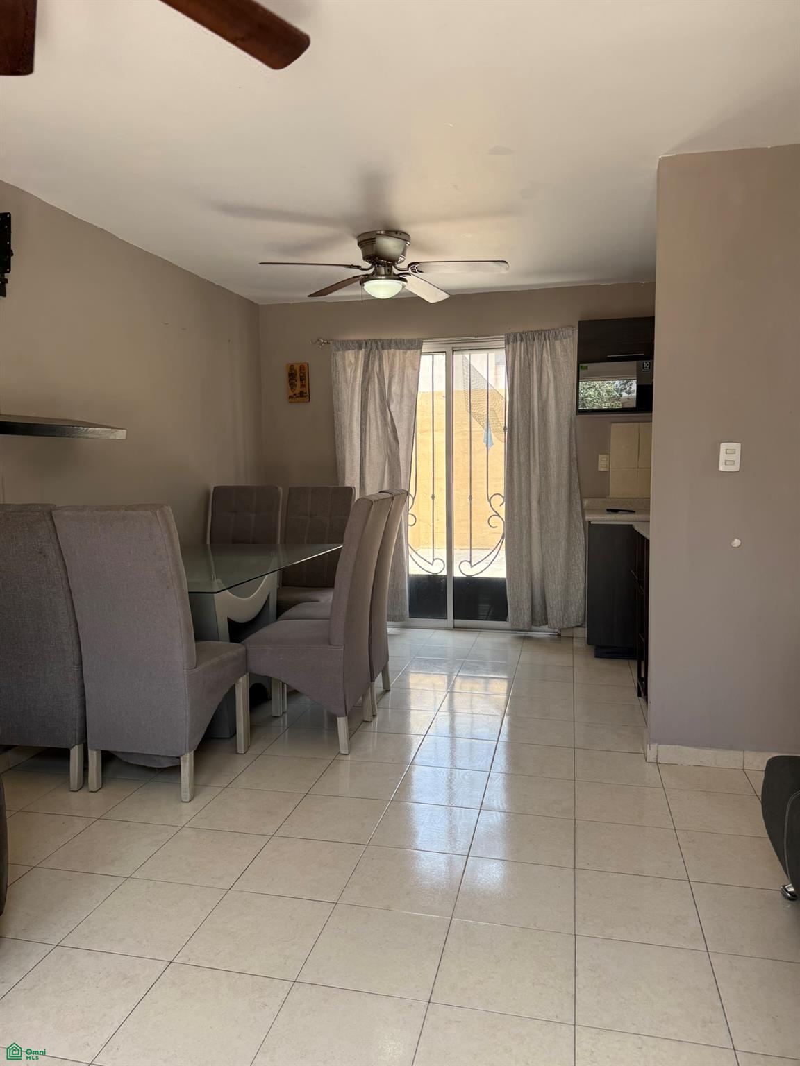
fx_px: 740
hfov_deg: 56.8
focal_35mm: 24
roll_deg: +0.8
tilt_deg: -3.8
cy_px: 533
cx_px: 400
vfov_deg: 71.6
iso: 100
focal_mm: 6.76
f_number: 1.78
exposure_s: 1/416
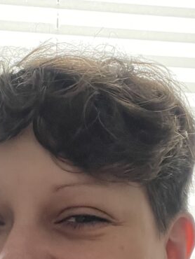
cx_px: 73
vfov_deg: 23.3
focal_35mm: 83
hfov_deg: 17.8
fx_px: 623
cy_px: 196
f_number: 2.2
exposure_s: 1/46
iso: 400
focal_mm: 2.71
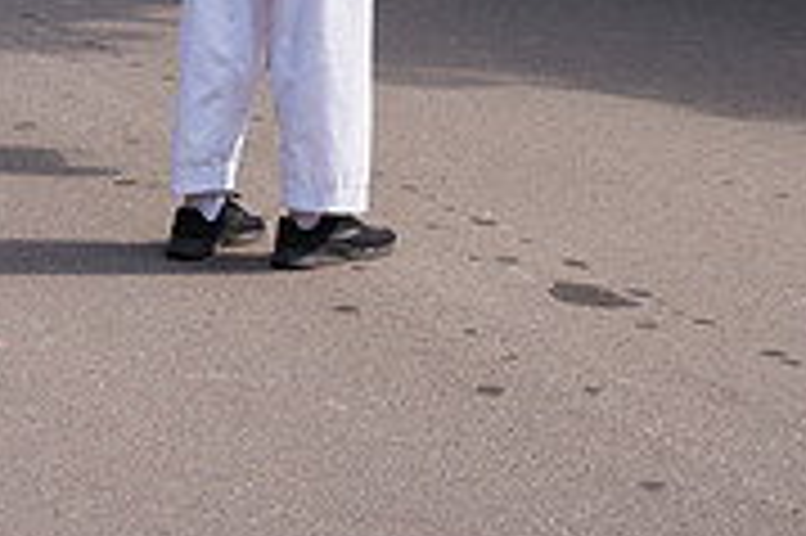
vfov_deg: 9.0
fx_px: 3333
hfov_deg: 13.8
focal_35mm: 149
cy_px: -223
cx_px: 351
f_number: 6.3
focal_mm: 46
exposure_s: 1/500
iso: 250
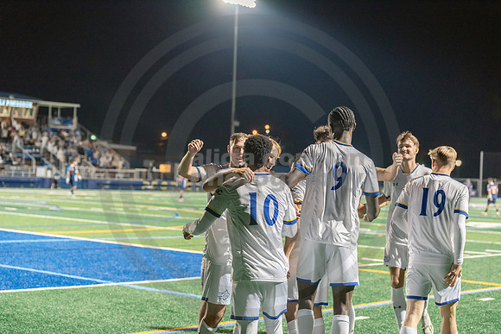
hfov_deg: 28.8
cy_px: 167
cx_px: 250
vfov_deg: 19.5
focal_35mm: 70
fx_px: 974
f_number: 3.2
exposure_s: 1/250
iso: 2500
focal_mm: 70
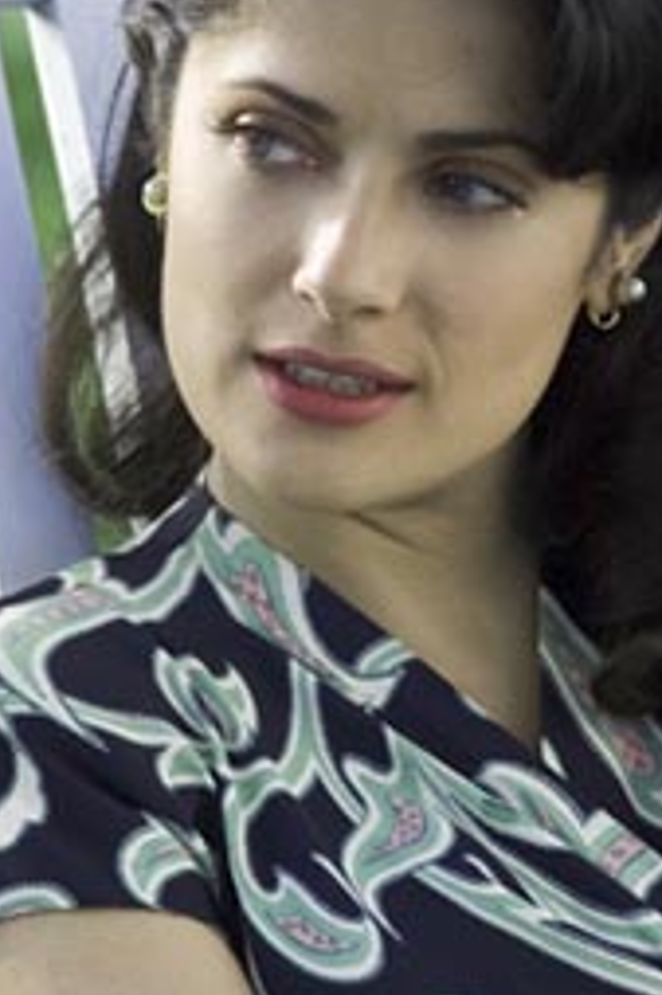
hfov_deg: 3.0
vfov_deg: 4.6
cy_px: 531
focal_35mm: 453
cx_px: 398
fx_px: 12506
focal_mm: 185
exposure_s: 1/250
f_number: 5.6
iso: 250
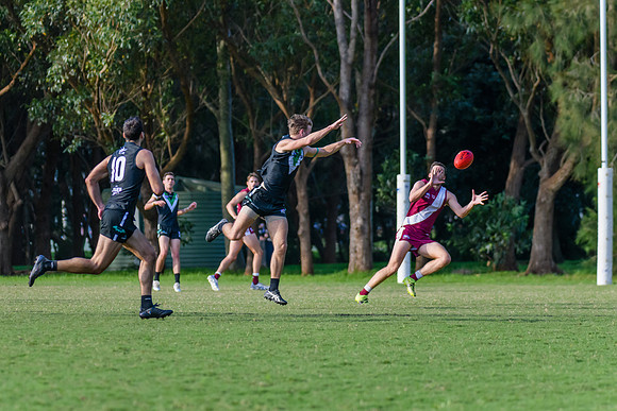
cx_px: 300
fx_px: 4073
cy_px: 150
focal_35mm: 238
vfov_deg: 5.8
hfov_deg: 8.7
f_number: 4
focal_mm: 170
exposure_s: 1/2500
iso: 2000
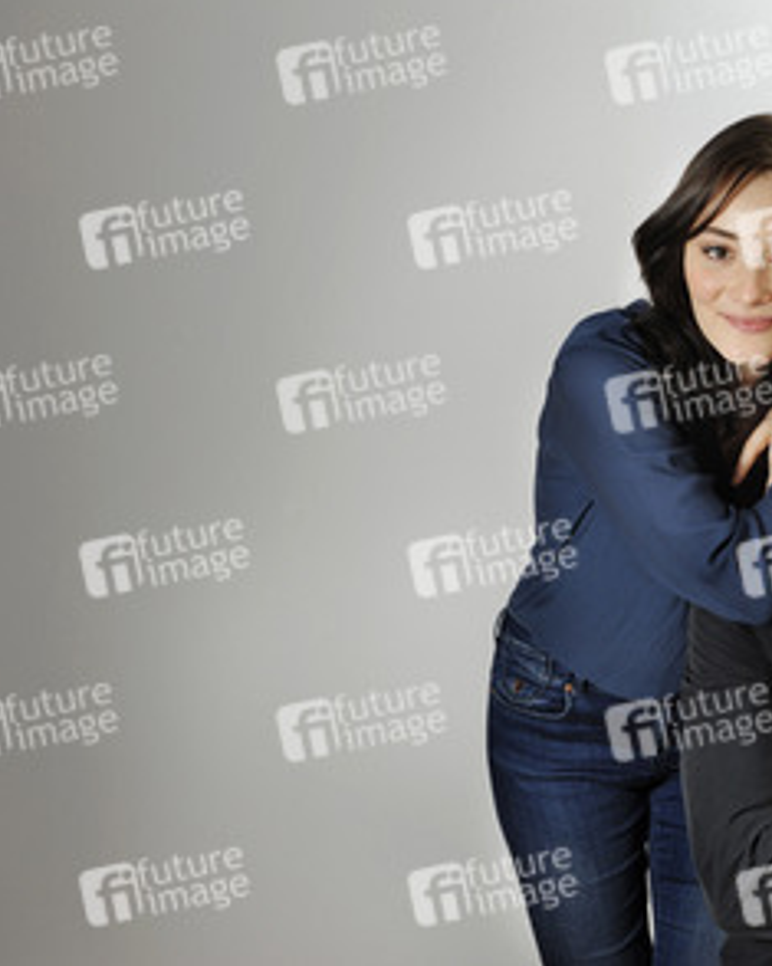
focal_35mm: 69
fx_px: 1972
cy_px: 476
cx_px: 734
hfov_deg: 21.5
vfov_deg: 27.5
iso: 640
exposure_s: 1/100
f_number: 5
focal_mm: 48
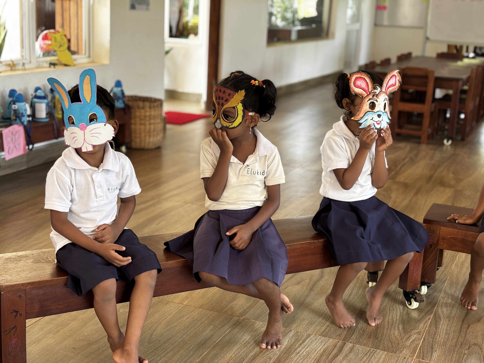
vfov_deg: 28.0
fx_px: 727
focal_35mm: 52
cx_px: 242
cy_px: 182
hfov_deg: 36.8
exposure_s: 1/95
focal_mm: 5.96
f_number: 1.6
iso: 50
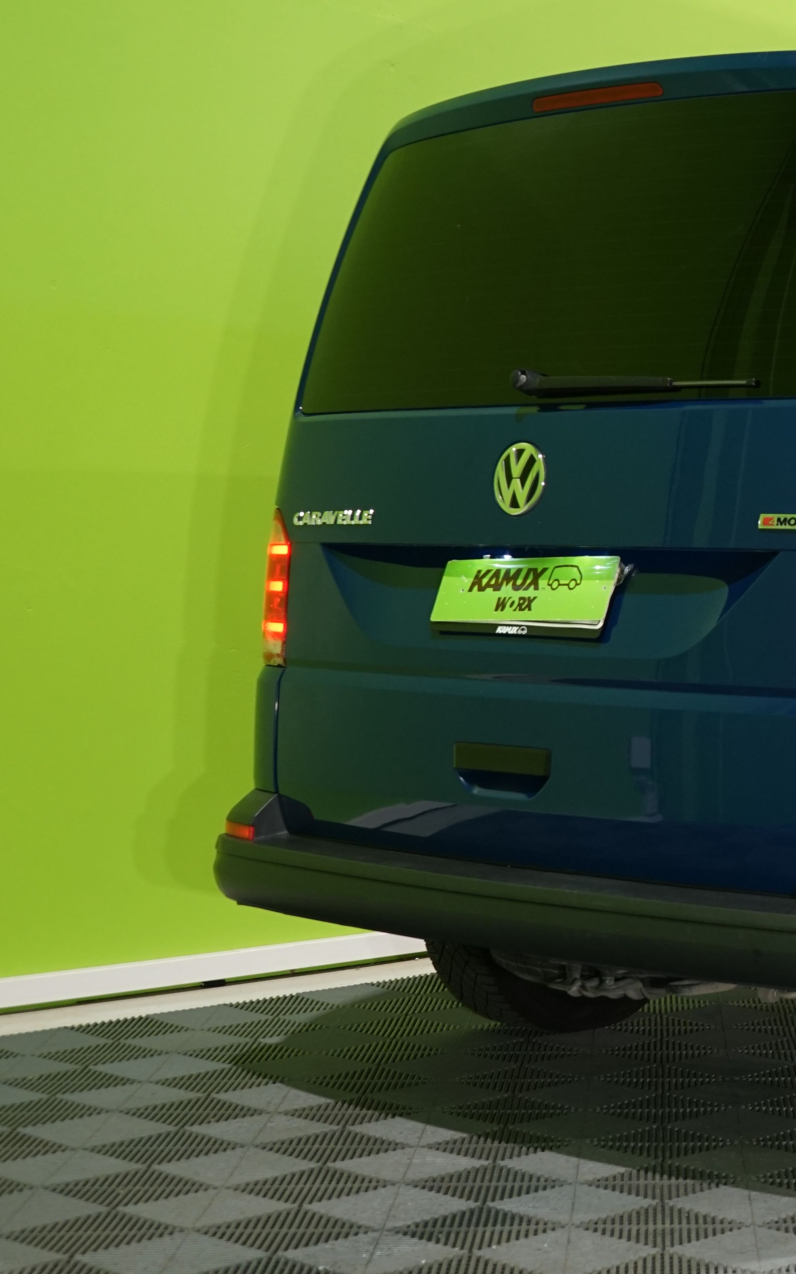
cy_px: 496
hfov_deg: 17.6
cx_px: 1050
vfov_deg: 29.7
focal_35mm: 69
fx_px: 2395
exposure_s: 1/30
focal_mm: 36
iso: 800
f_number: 5.6
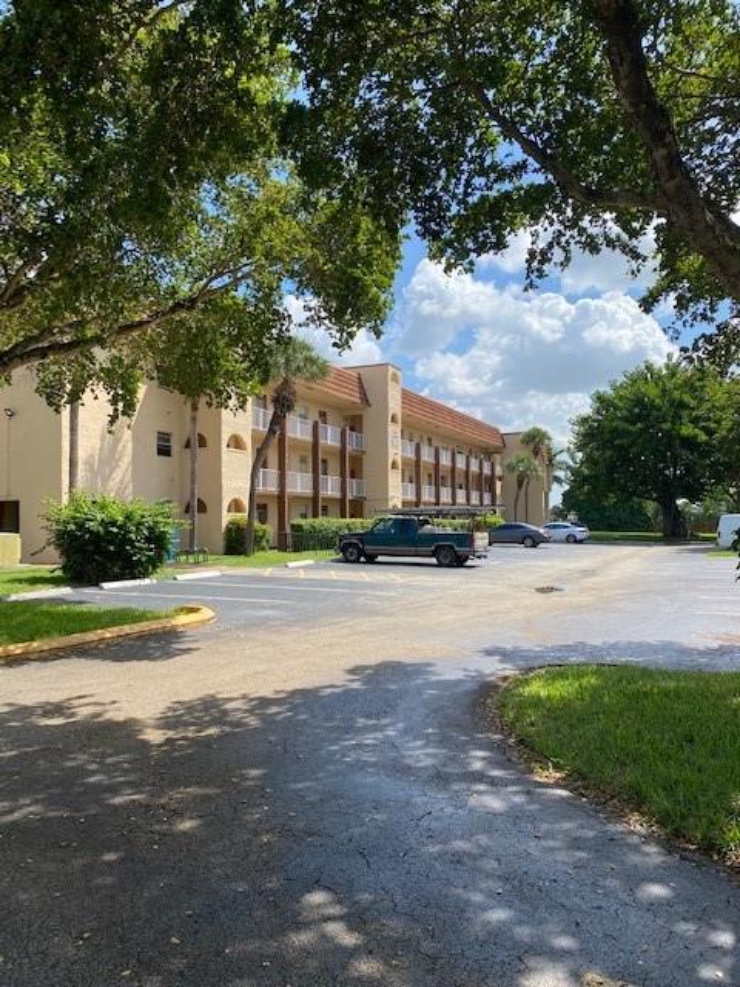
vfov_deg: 67.3
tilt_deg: +2.4
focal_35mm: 26
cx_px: 370
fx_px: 741
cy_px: 494
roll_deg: +0.5
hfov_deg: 53.1
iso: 32
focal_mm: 4.25
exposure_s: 1/1653
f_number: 1.8
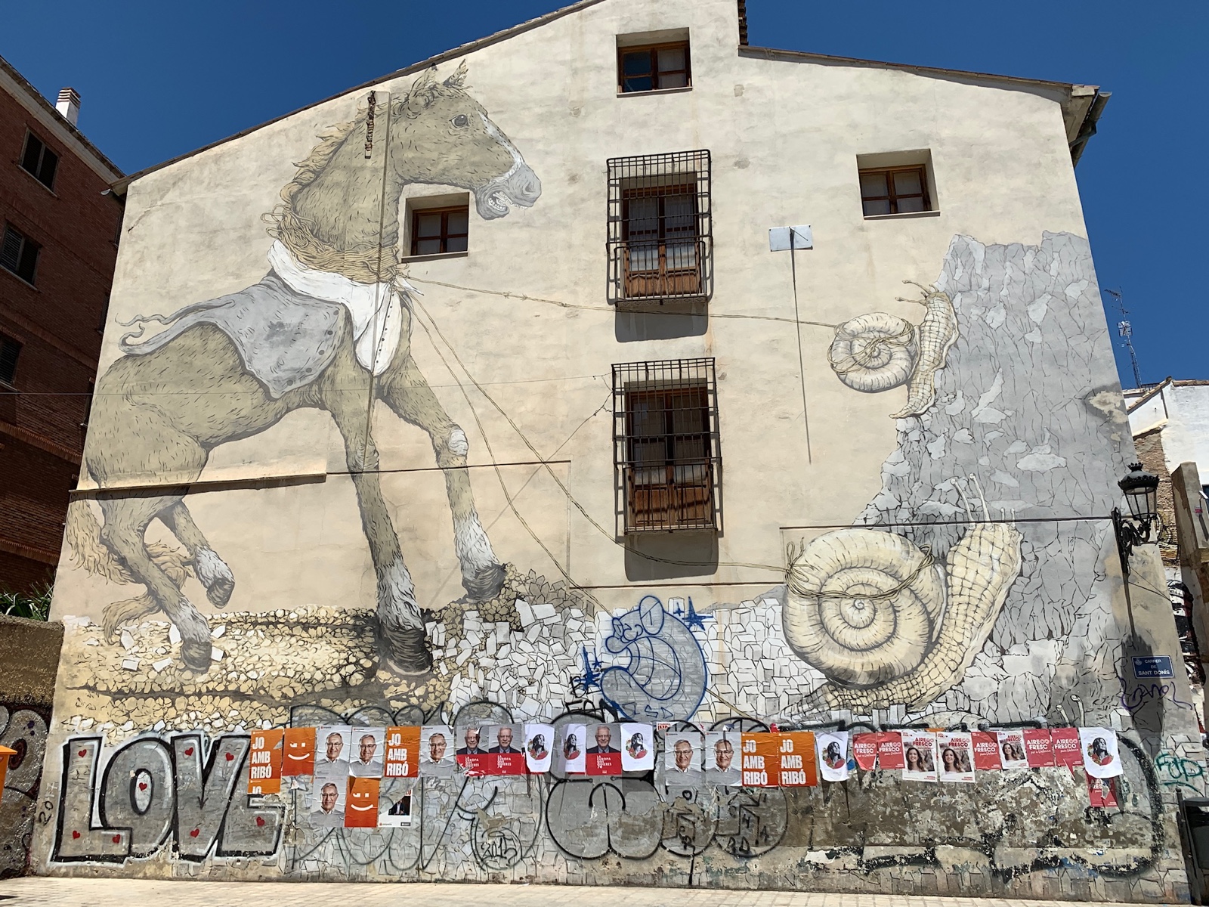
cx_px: 604
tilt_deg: +18.0
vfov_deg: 53.1
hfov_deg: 67.3
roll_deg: +0.5
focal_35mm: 26
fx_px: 908
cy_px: 454
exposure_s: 1/4274
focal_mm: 4.25
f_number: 1.8
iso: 25
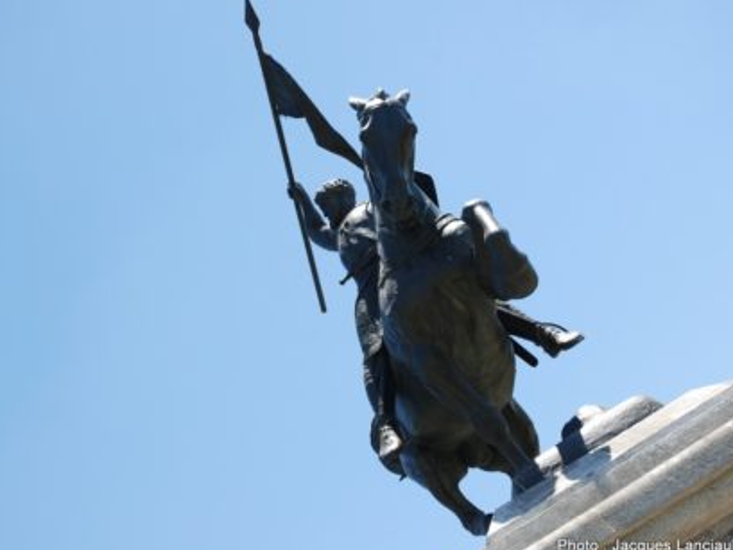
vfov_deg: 24.4
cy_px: 271
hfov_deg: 32.2
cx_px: 387
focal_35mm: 60
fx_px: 1271
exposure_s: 1/200
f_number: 7.1
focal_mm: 34
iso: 100
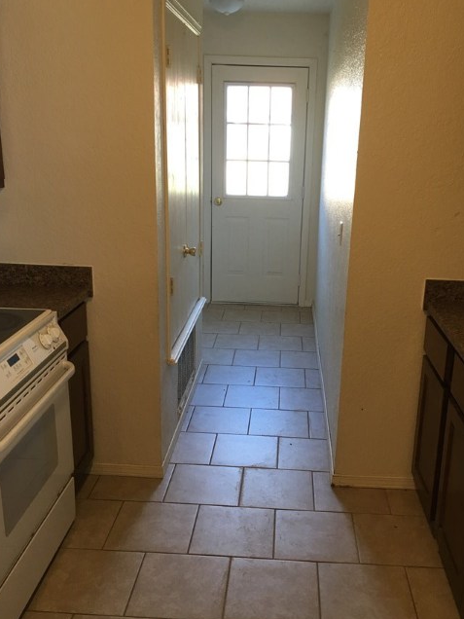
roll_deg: -1.9
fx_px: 626
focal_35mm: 35
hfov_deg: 40.6
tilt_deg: -16.8
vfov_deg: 52.6
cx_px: 267
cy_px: 319
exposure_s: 1/15
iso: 25
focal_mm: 4.15
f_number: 2.2
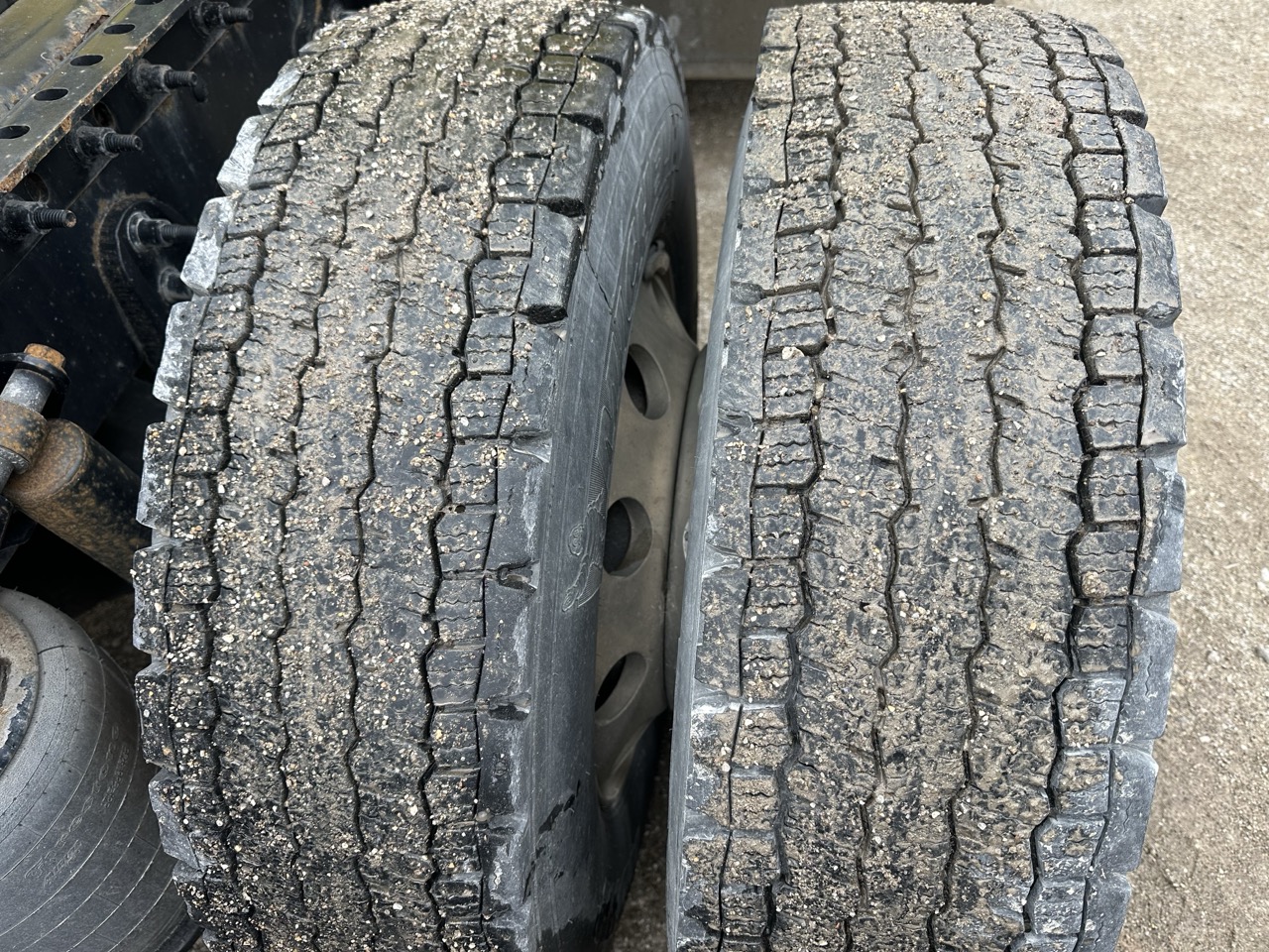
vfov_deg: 56.8
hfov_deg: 71.6
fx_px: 880
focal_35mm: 24
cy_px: 476
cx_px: 634
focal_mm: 6.86
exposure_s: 1/386
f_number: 1.78
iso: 80
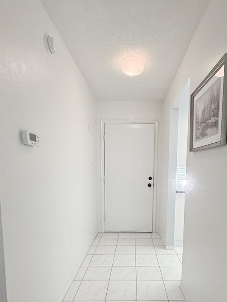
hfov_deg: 62.8
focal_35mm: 21
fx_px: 184
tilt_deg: -5.4
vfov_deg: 77.7
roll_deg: -0.8
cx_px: 137
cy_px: 187
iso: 250
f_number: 2.2
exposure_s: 1/120
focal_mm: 2.22
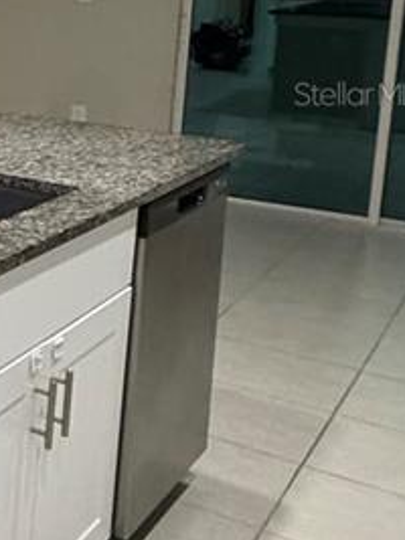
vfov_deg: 29.9
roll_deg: +0.1
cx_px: -474
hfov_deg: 16.1
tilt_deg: -7.9
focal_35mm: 63
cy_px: 93
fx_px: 984
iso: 500
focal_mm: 2.22
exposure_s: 1/60
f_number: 2.2
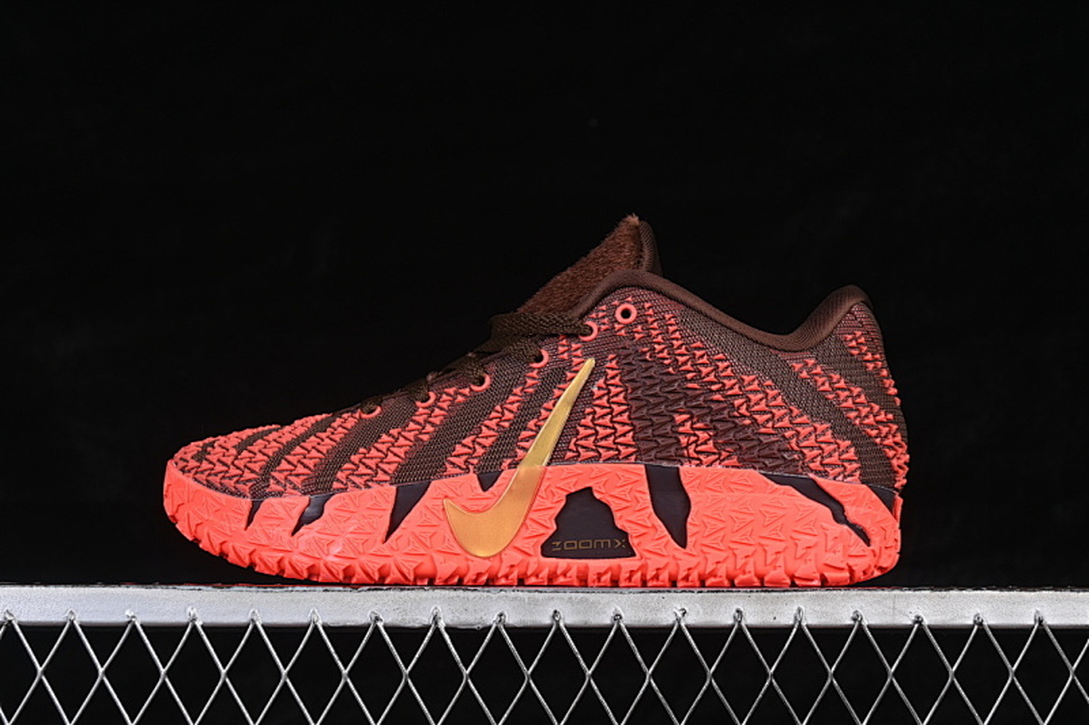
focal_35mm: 75
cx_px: 544
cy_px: 362
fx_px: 2268
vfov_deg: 18.2
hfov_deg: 27.0
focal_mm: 50
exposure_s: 1/60
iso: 160
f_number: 7.1
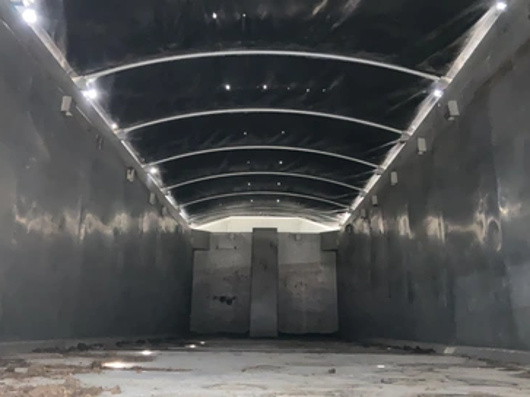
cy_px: 196
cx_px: 261
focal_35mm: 32
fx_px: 490
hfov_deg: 56.8
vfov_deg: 44.1
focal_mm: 3
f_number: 1.8
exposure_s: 1/26
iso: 250
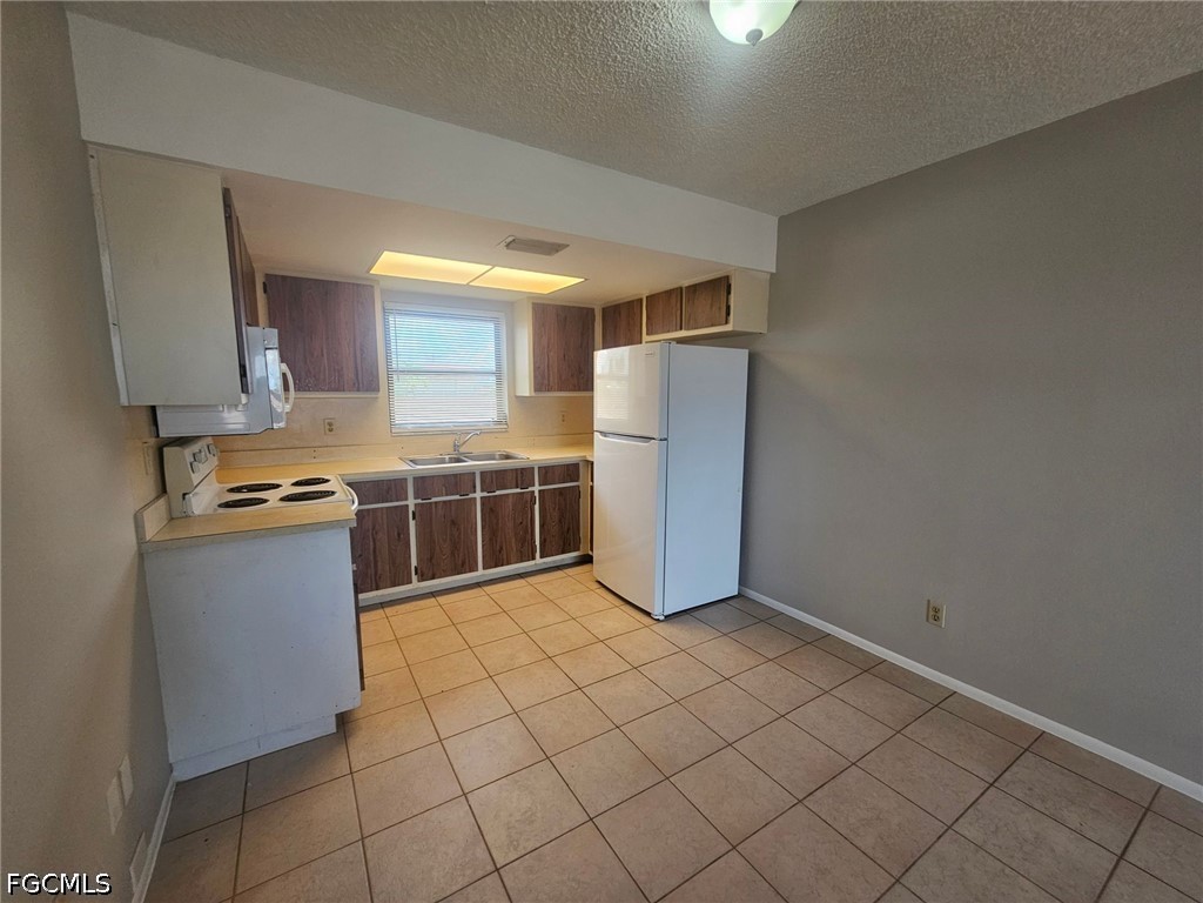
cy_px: 452
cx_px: 602
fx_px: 452
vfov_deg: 89.9
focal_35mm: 13
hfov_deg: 106.2
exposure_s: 1/60
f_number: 2.2
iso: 100
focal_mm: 2.2
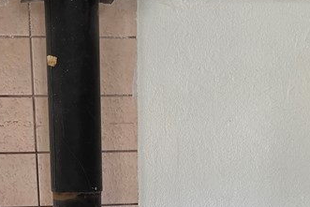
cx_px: 107
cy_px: 339
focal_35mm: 74
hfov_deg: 27.2
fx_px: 637
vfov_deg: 16.3
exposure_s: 1/120
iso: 160
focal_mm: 6.5
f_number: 1.4
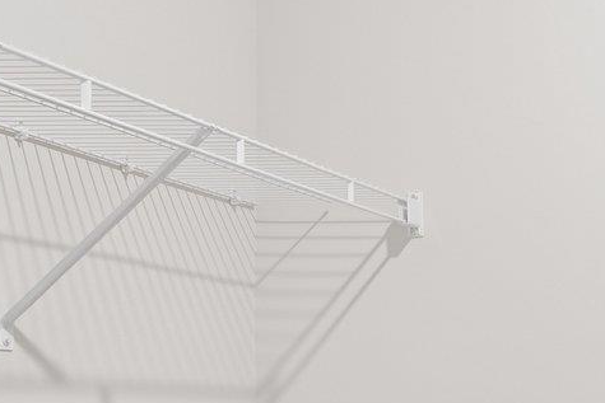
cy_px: 496
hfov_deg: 22.2
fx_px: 1160
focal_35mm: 69
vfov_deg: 18.6
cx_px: 982
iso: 320
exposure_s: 1/4
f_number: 6.3
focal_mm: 16
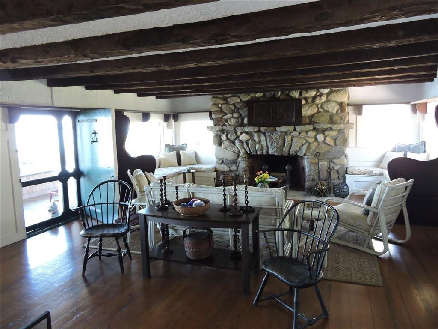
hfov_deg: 71.6
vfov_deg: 56.8
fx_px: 304
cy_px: 164
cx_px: 219
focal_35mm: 24
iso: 400
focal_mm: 4.3
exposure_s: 1/25
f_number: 3.3
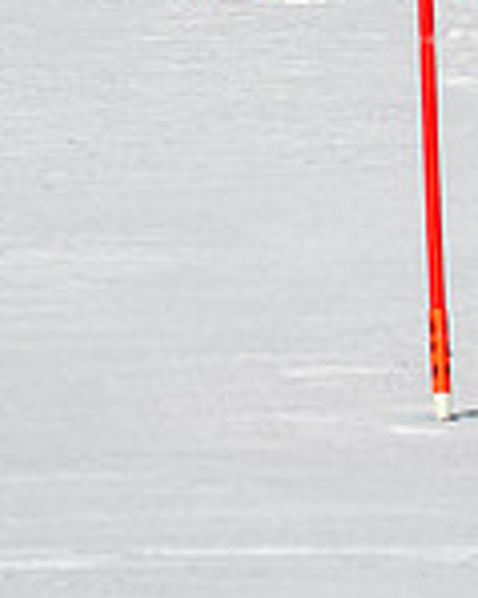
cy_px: -335
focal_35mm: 2986
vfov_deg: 0.6
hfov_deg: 0.5
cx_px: 136
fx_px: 52858
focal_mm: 400
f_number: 8
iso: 250
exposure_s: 1/2000
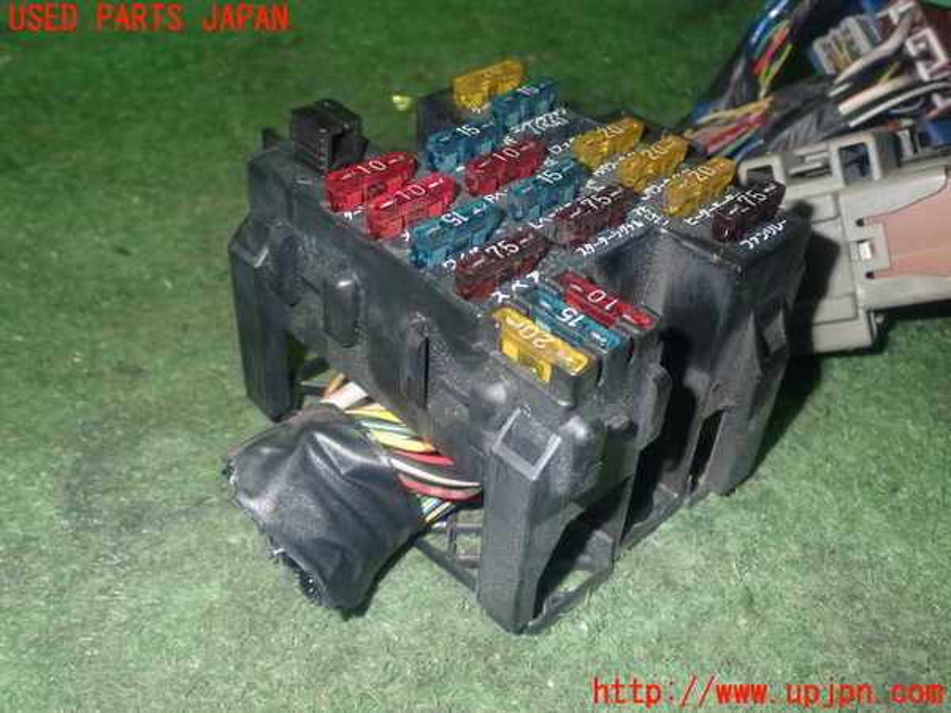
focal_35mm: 36
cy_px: 356
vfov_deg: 39.7
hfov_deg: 51.4
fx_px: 989
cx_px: 476
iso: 800
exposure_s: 1/40
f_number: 7.1
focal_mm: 6.37
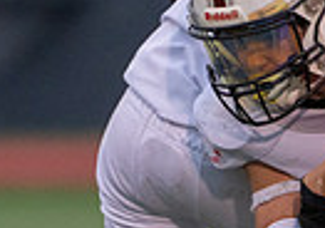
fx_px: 18154
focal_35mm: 1978
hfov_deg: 1.0
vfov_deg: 0.7
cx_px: 567
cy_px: 250
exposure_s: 1/1000
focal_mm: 400
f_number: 5.6
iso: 3200
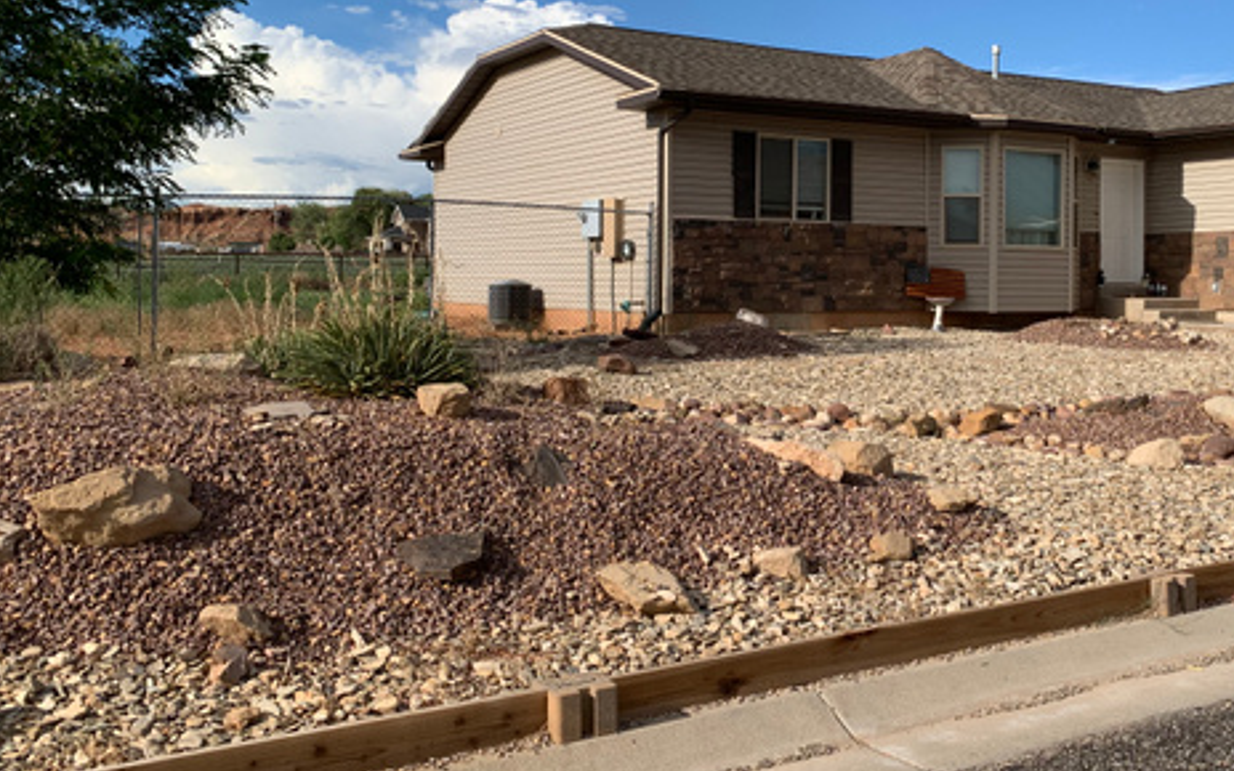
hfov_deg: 50.9
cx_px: 785
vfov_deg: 33.4
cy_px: 271
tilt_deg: +3.4
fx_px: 1278
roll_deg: -1.0
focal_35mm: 38
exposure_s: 1/2421
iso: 25
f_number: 1.8
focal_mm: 4.25
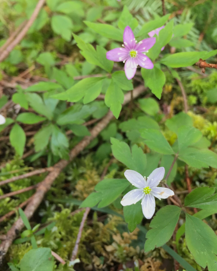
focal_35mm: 38
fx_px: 305
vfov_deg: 47.9
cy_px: 136
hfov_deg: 39.2
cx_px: 106
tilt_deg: -49.8
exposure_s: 1/30
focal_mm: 4.15
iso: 50
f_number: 2.2
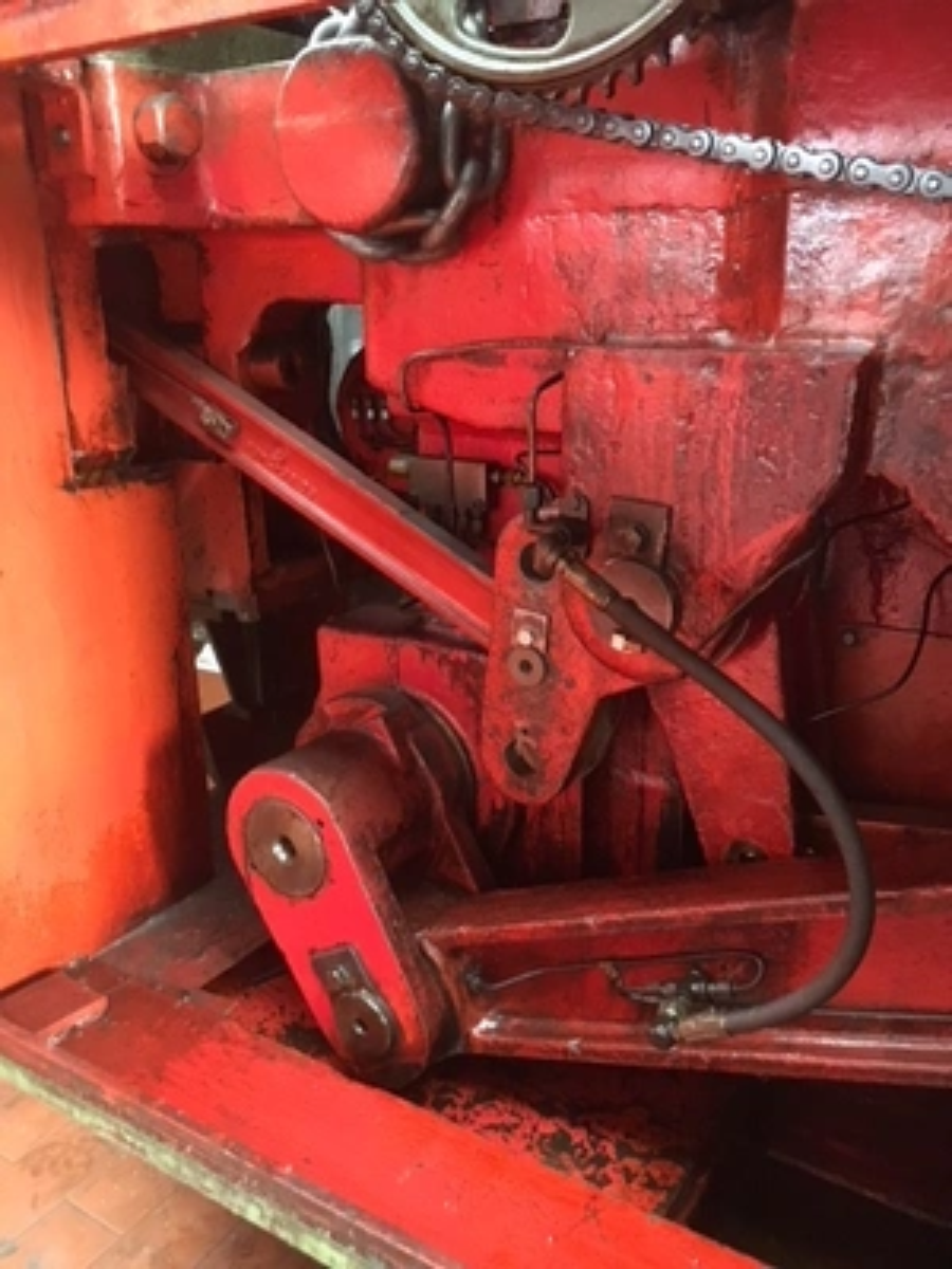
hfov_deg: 48.2
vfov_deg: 61.7
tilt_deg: -19.1
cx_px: 476
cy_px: 634
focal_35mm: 29
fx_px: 1063
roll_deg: -0.5
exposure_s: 1/17
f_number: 2.2
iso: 400
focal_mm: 4.15
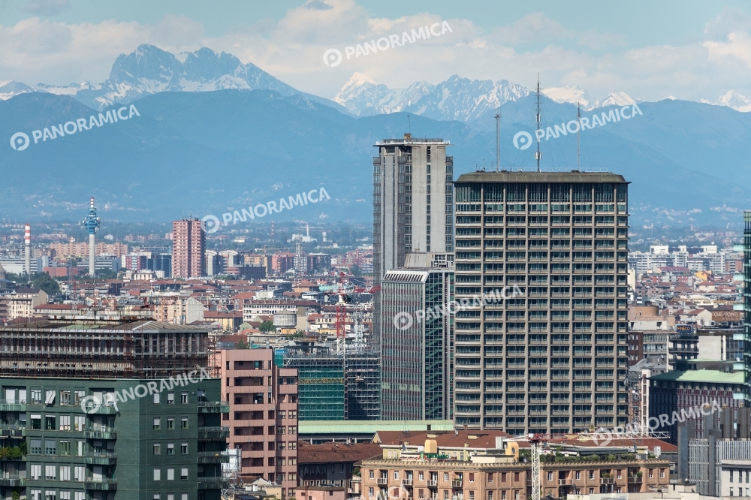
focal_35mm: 400
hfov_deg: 5.2
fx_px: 8341
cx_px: 376
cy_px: 250
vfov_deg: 3.4
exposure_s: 1/500
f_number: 9
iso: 200
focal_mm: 400
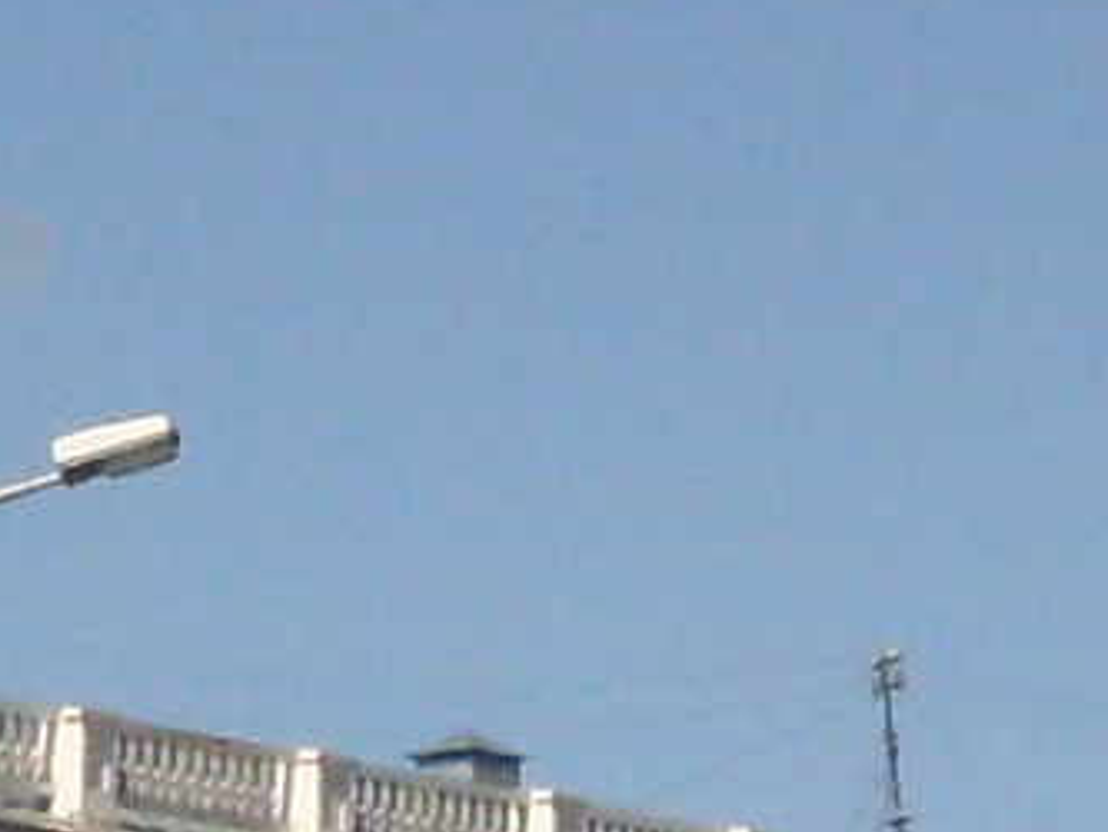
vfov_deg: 3.2
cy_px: 795
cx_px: -113
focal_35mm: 467
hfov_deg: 4.2
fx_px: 14953
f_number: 9.9
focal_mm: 9.9
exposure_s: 1/500
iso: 200
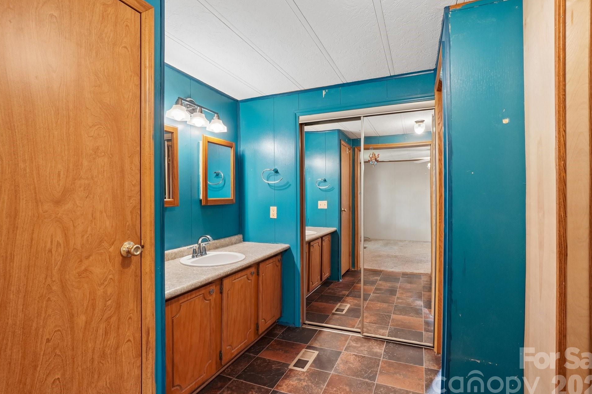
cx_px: 302
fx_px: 263
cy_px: 198
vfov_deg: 73.7
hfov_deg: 96.7
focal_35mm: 16
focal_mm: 10
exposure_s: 1/6
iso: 400
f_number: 8
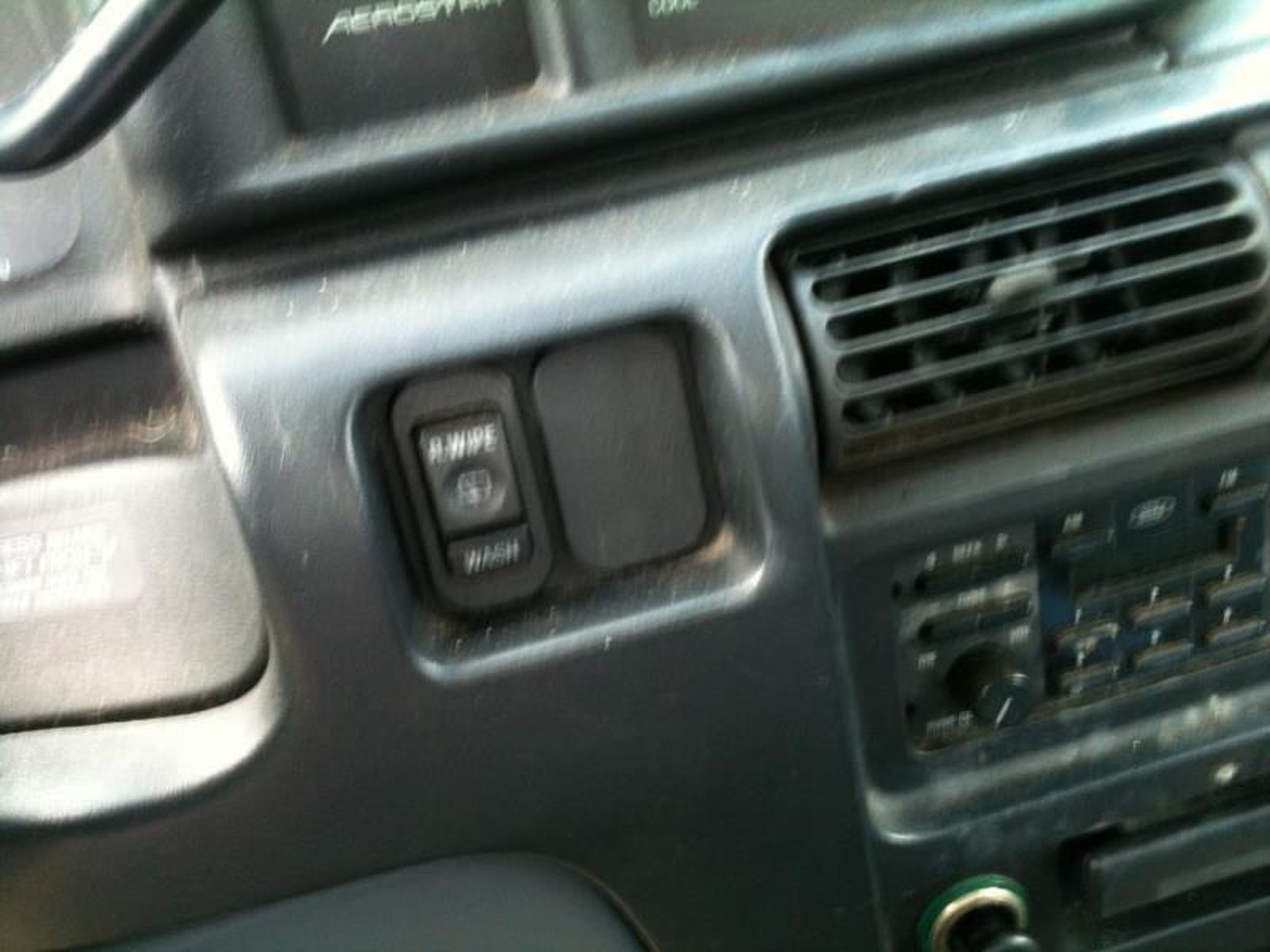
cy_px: 476
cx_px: 635
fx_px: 1284
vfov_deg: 40.7
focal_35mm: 35
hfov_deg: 52.6
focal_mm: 3.85
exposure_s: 1/15
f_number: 2.8
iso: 80
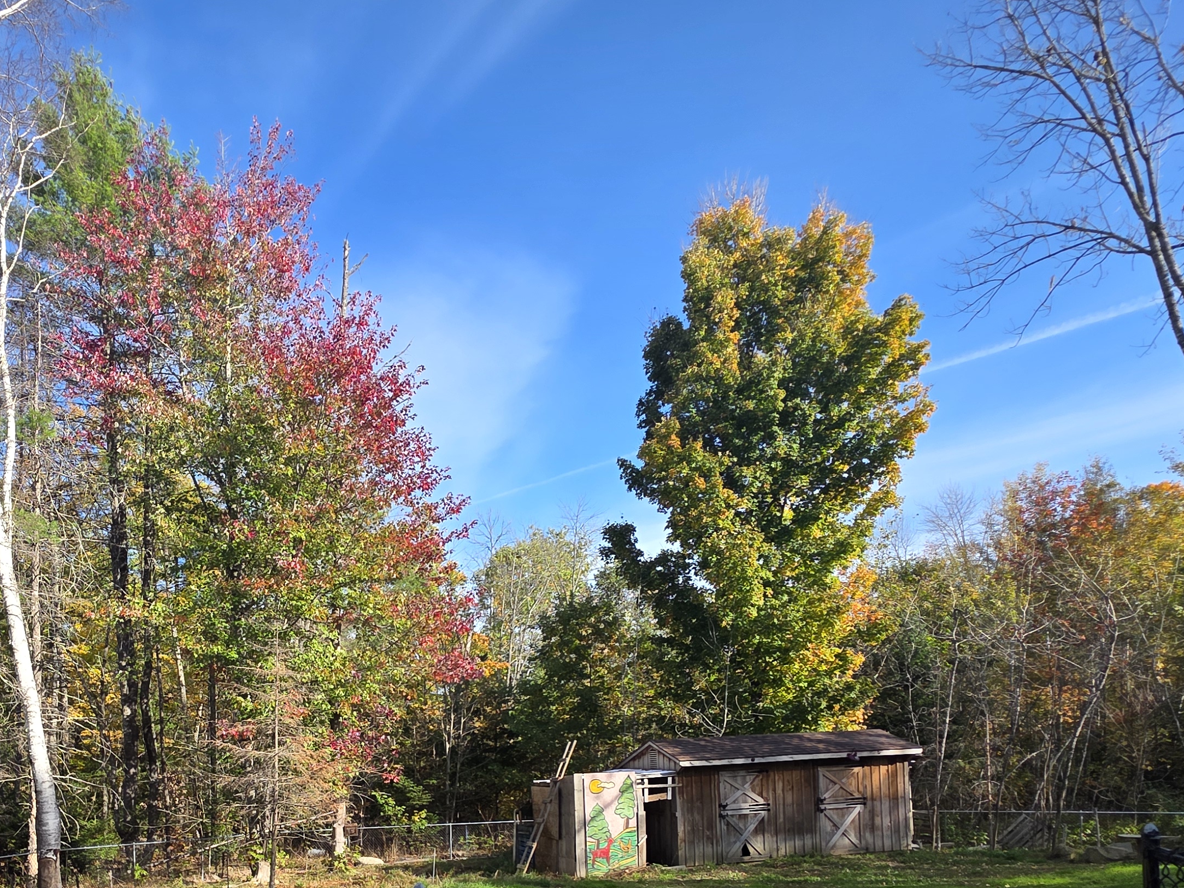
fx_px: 821
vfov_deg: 51.2
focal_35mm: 24
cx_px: 364
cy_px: 775
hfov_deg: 68.9
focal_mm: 2.2
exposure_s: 1/777
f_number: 1.9
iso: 40
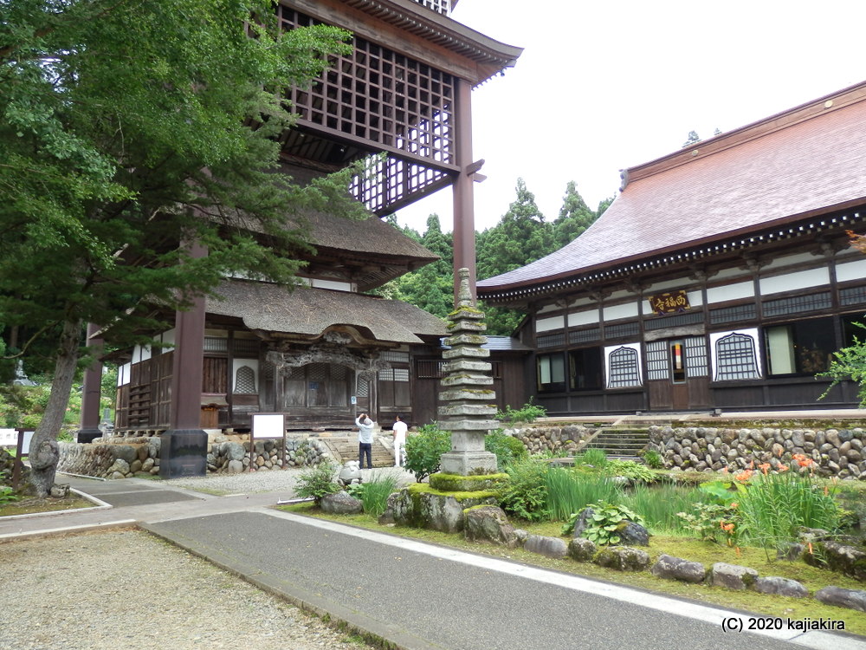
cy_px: 325
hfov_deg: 69.4
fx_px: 625
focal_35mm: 25
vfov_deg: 54.9
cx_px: 433
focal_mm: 4.5
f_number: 3
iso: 80
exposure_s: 1/200
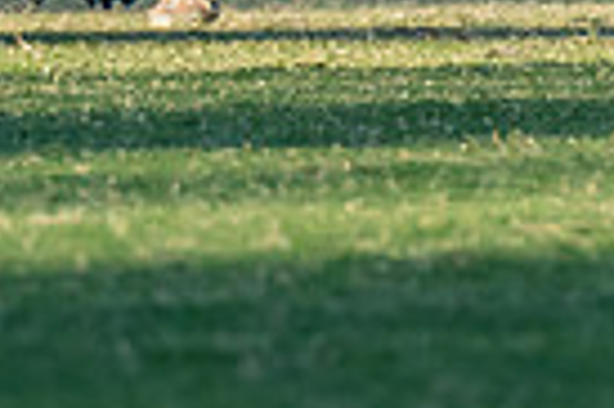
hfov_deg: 1.0
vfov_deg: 0.7
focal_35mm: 2097
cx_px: -441
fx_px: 35723
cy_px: -245
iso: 800
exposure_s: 1/1250
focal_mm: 330
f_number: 7.1
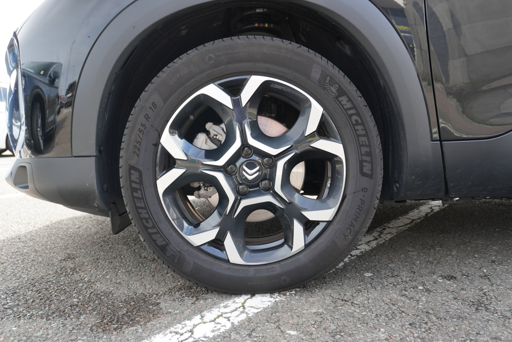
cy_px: 171
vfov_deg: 45.7
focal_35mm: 28
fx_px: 406
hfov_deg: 64.5
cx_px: 256
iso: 100
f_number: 4
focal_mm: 19
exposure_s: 1/40
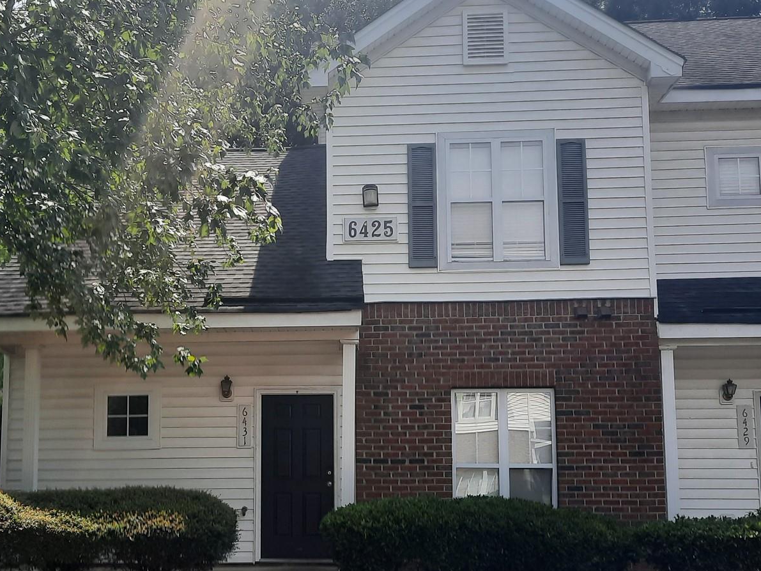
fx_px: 945
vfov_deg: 33.2
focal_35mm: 43
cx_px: 259
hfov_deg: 43.3
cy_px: 389
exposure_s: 1/554
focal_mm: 4.6
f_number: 2
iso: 32
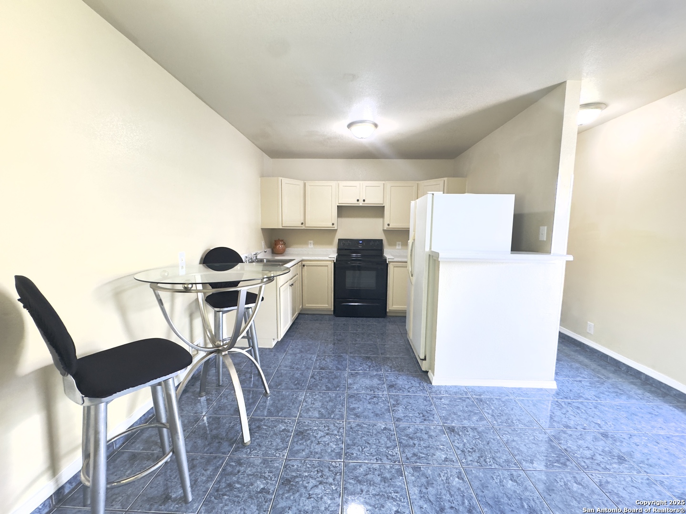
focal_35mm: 14
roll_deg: -1.4
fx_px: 277
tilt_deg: -6.8
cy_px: 257
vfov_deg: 85.7
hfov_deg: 102.1
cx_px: 343
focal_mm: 2.22
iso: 320
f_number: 2.2
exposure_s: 1/60
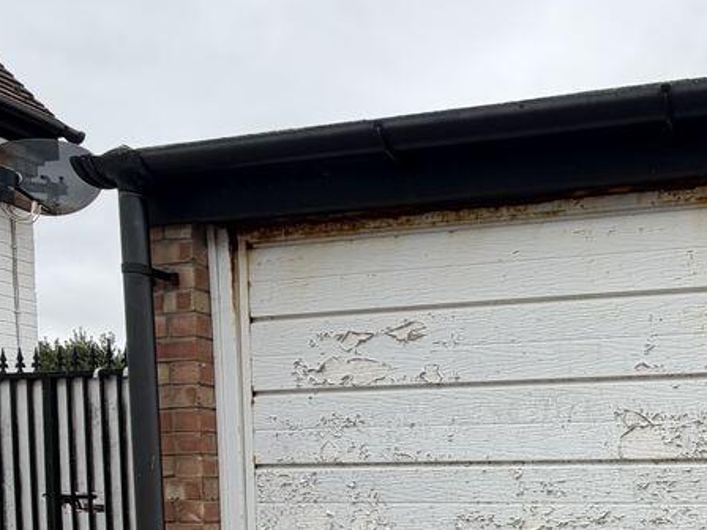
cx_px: 698
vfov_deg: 40.4
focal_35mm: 32
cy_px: 489
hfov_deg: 47.7
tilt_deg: -2.5
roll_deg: +1.1
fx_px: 654
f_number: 2.2
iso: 40
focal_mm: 2.22
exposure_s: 1/672
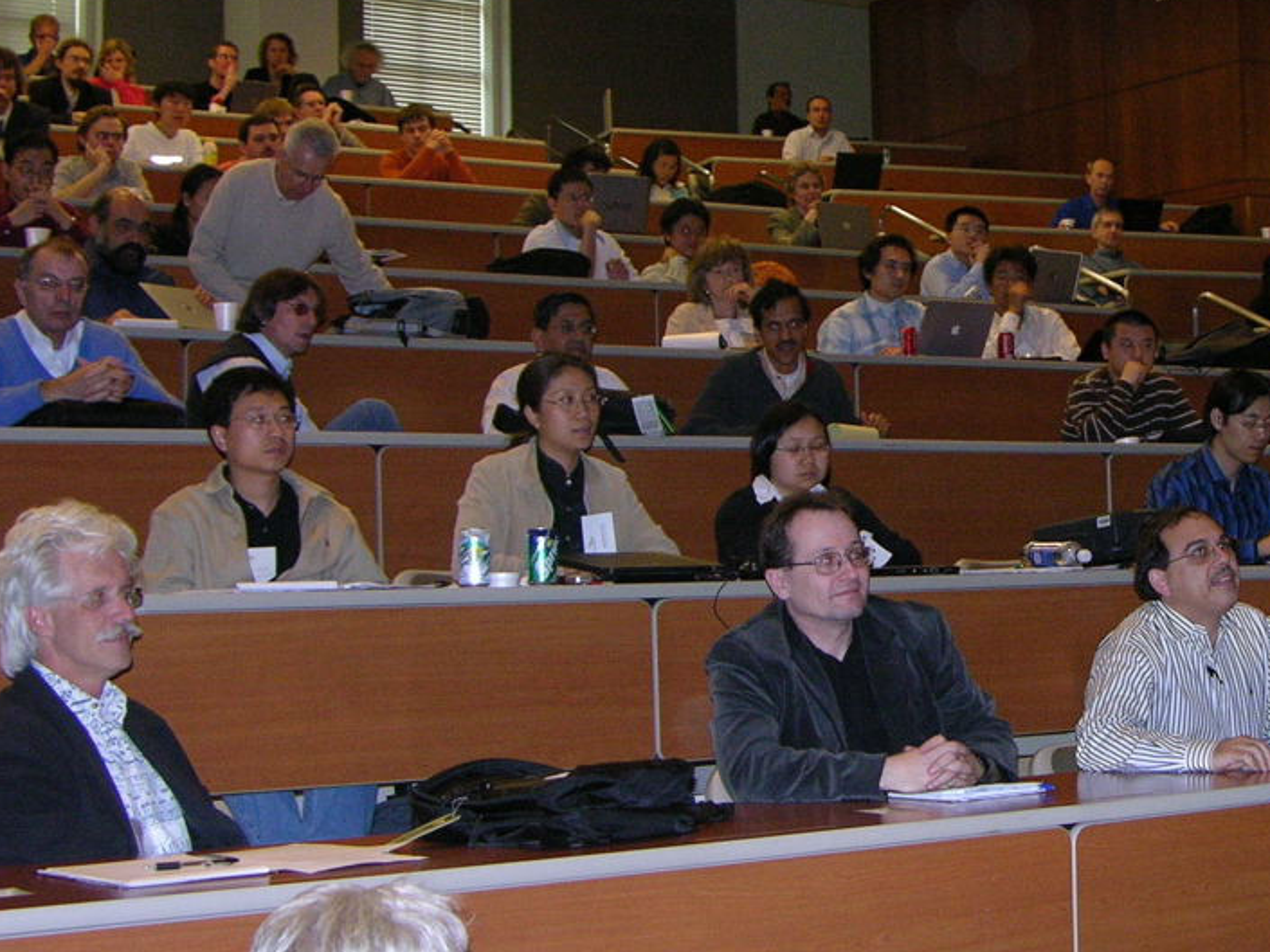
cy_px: 437
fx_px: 2495
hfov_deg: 28.0
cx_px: 1003
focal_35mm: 68
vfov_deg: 21.6
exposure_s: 1/60.1
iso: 200
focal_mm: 8.9
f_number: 2.8
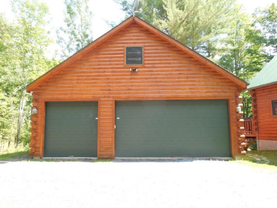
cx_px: 138
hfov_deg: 69.4
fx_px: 200
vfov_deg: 54.9
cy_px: 104
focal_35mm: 25
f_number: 3.3
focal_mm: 4.5
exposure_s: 1/125
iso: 125
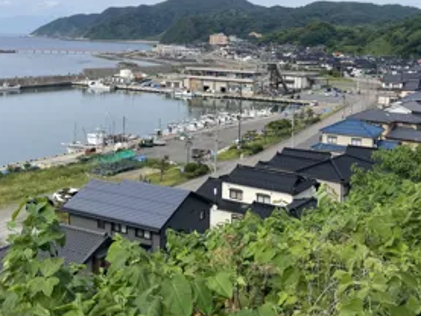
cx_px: 257
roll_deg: +1.0
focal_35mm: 45
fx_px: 548
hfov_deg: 41.8
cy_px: 70
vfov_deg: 31.5
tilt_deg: -0.4
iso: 32
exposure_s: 1/3205
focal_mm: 4.2
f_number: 1.6
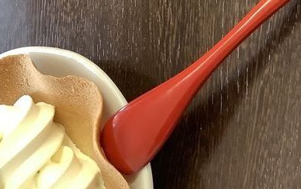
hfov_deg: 29.6
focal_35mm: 69
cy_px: 177
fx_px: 566
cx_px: 102
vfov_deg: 18.5
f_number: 2.4
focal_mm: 3.3
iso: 250
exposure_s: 1/60
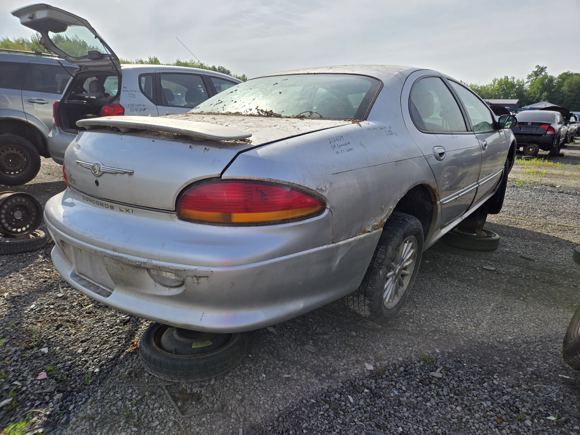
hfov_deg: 73.9
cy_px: 218
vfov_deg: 58.9
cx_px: 290
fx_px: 385
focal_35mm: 23
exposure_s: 1/2038
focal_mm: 5.4
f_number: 1.8
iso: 25
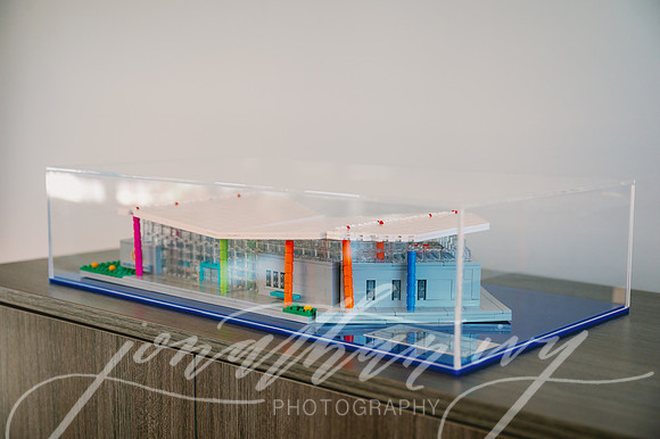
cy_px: 220
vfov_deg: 26.8
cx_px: 329
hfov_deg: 39.4
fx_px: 922
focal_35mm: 50
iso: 640
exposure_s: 1/320
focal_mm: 50
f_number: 3.5
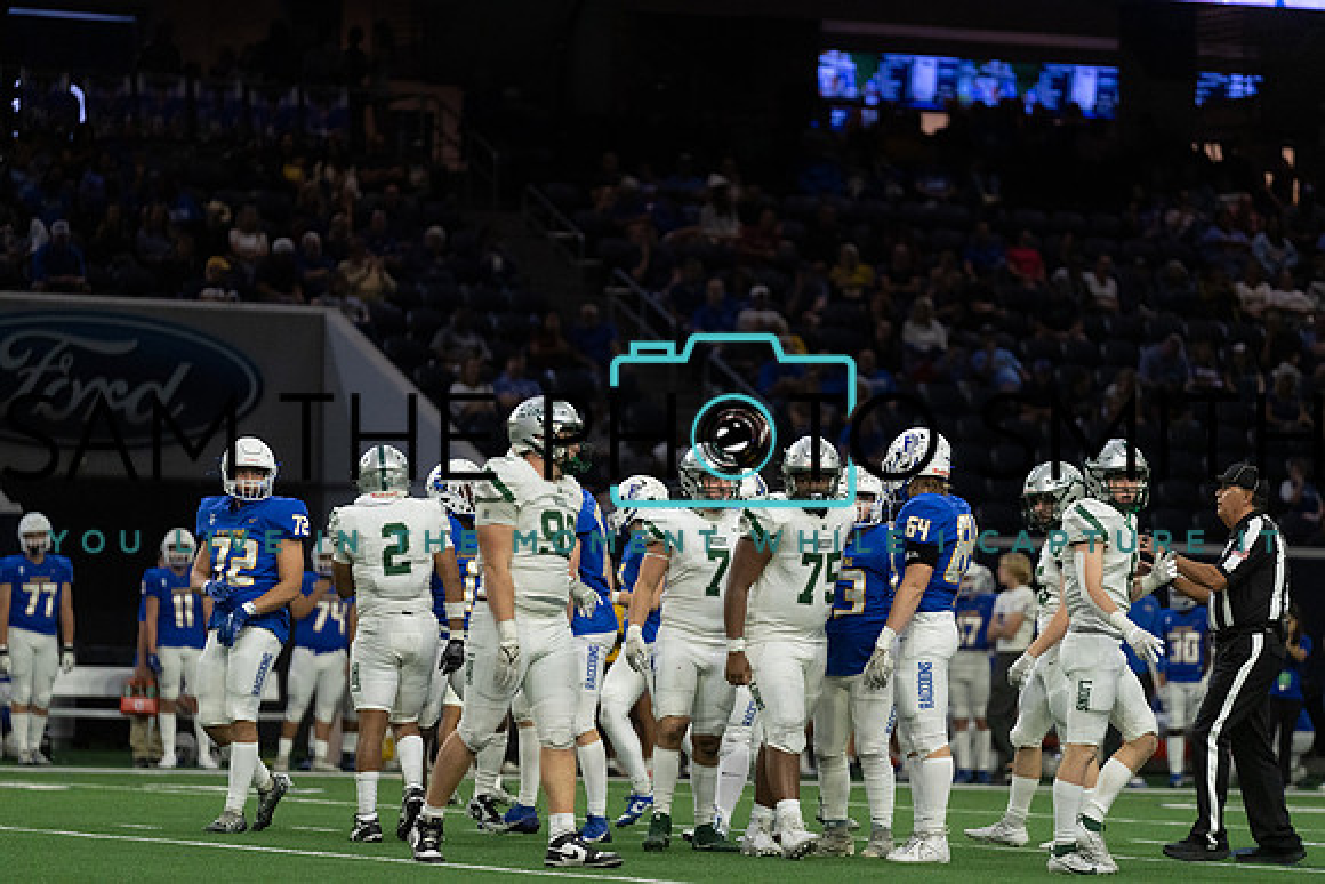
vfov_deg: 6.9
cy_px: 442
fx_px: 7362
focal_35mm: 200
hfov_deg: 10.3
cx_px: 662
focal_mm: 200
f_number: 2.8
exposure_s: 1/1250
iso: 4000
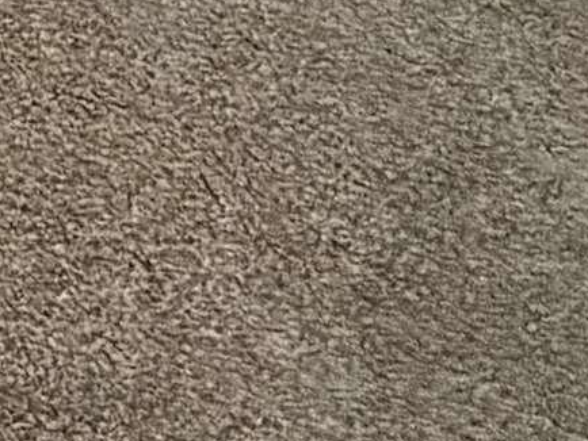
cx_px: -805
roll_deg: +0.1
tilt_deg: -19.8
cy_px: -959
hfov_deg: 14.1
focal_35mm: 99
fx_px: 1683
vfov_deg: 10.1
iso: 250
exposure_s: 1/60
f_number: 2.2
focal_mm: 2.22
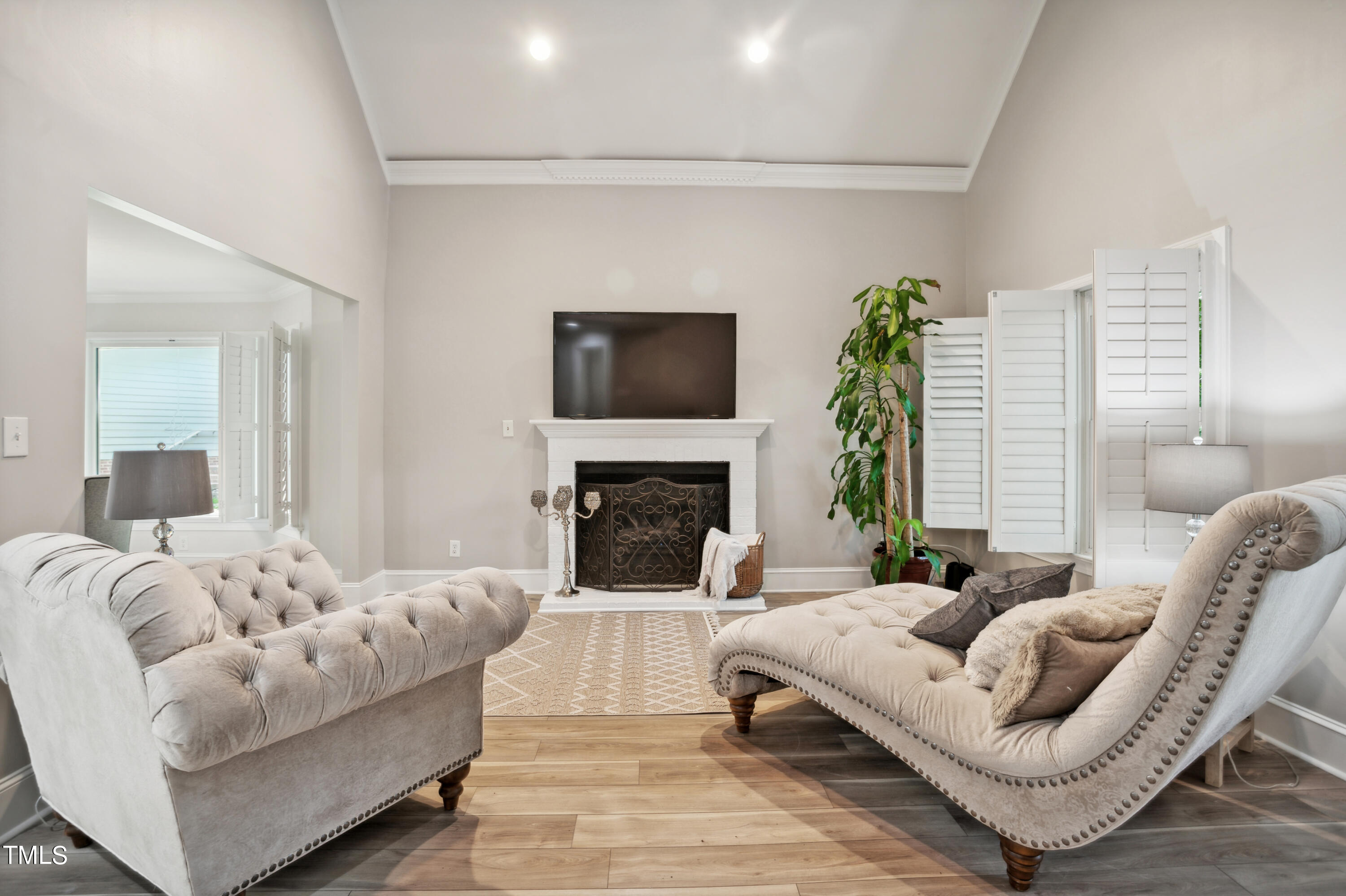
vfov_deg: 70.4
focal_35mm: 17
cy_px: 448
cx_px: 673
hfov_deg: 93.3
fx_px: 635
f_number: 8
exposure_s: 1/5
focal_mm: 17
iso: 100
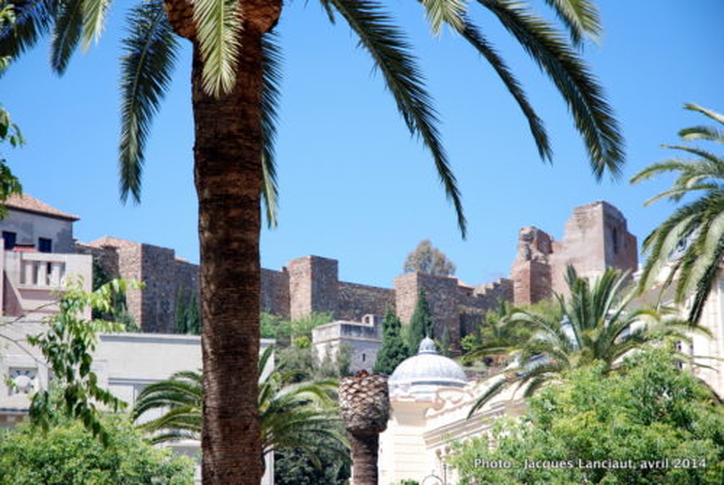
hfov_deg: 19.4
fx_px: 2115
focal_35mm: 105
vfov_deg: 13.1
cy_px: 242
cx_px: 362
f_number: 5
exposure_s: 1/400
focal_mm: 70
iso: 200
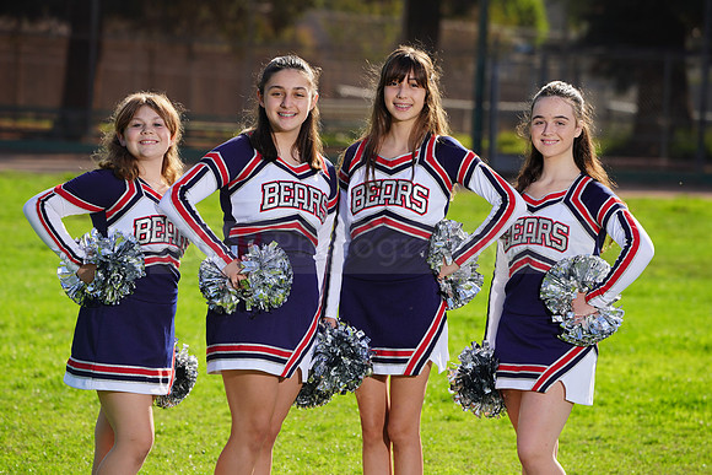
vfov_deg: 5.2
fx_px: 5242
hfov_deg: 7.8
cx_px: 356
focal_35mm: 265
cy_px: 238
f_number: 8
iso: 100
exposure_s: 1/250
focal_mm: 265
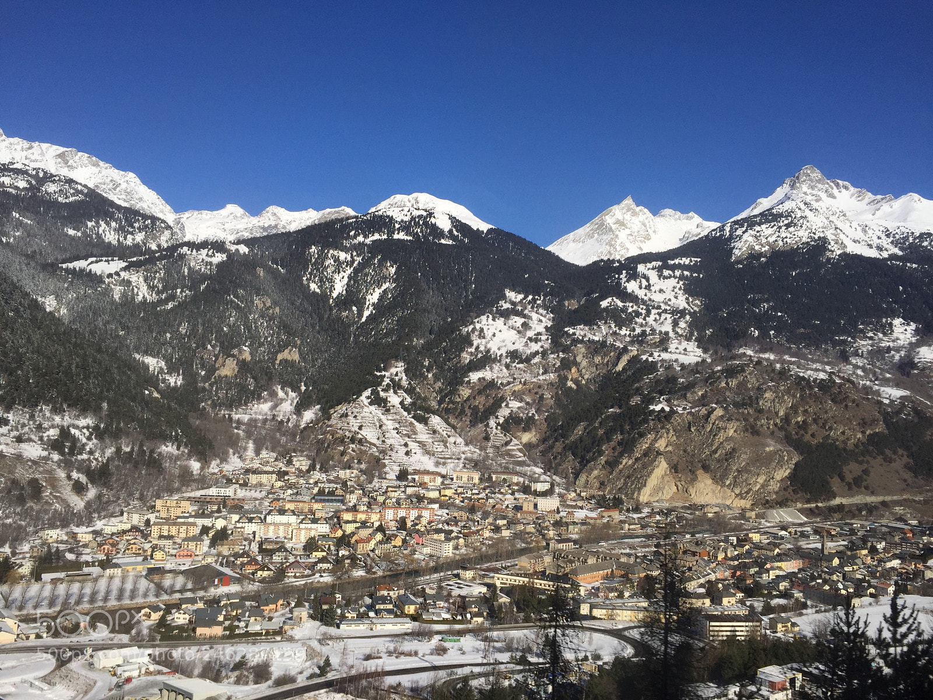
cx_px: 466
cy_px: 350
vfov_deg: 48.2
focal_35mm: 29
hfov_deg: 61.7
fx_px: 782
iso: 32
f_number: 2.2
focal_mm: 4.15
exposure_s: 1/460
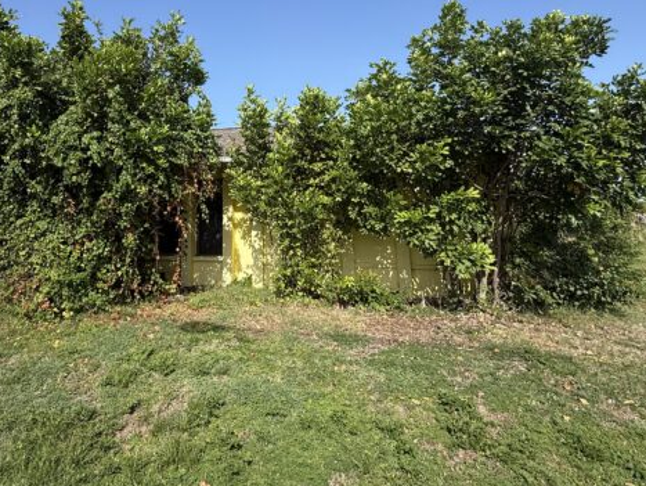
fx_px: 430
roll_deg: -1.0
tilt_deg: +13.6
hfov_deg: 72.4
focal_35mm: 23
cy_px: 132
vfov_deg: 56.5
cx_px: 234
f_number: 2.2
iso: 64
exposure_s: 1/1312
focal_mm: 2.22
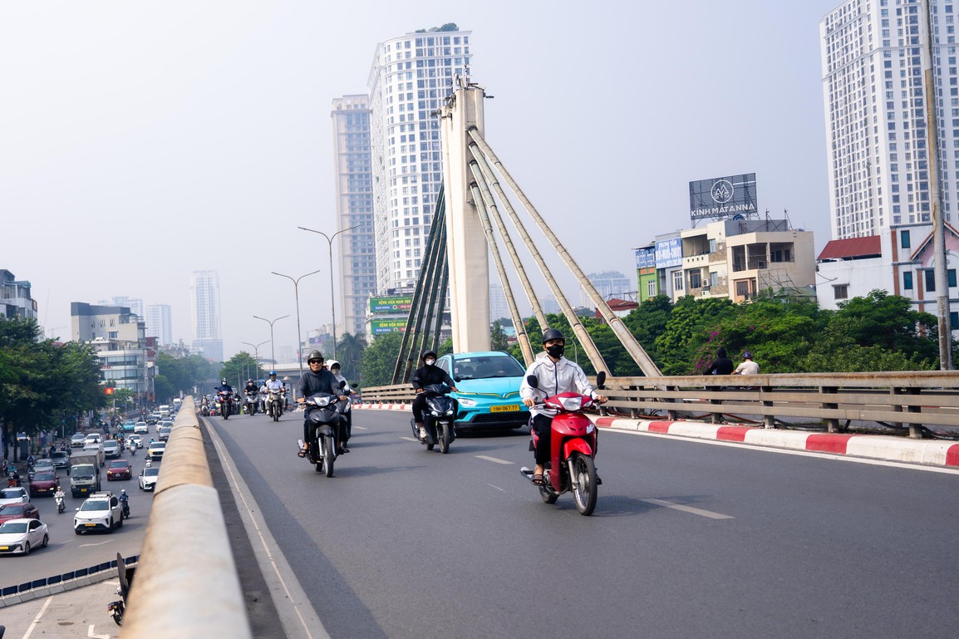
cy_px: 332
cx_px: 166
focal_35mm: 52
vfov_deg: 26.0
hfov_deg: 36.6
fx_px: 1385
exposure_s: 1/1600
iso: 80
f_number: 2.8
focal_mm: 30
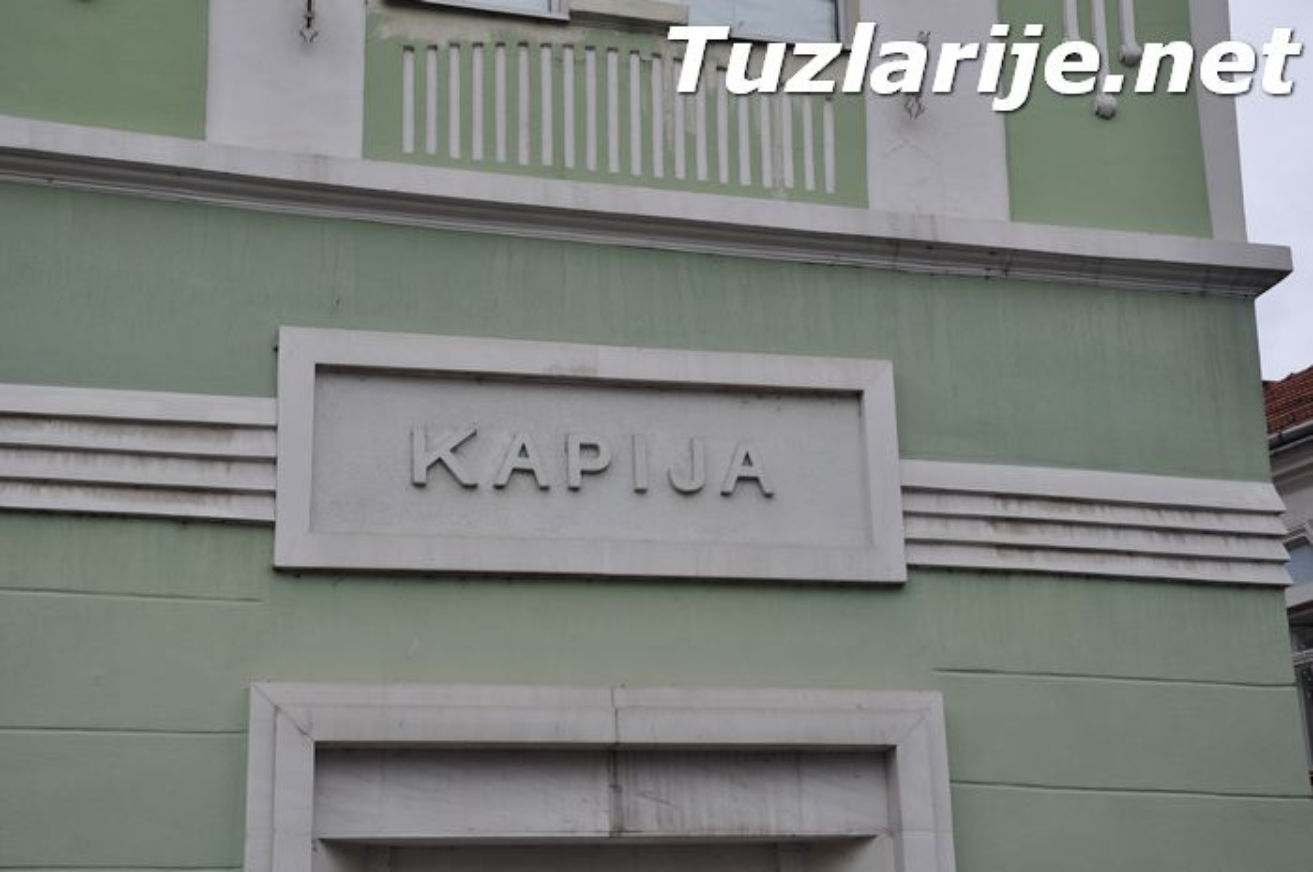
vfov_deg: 21.5
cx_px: 656
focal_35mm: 63
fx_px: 2295
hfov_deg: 31.9
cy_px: 436
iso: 200
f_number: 8
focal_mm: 42
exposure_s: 1/250
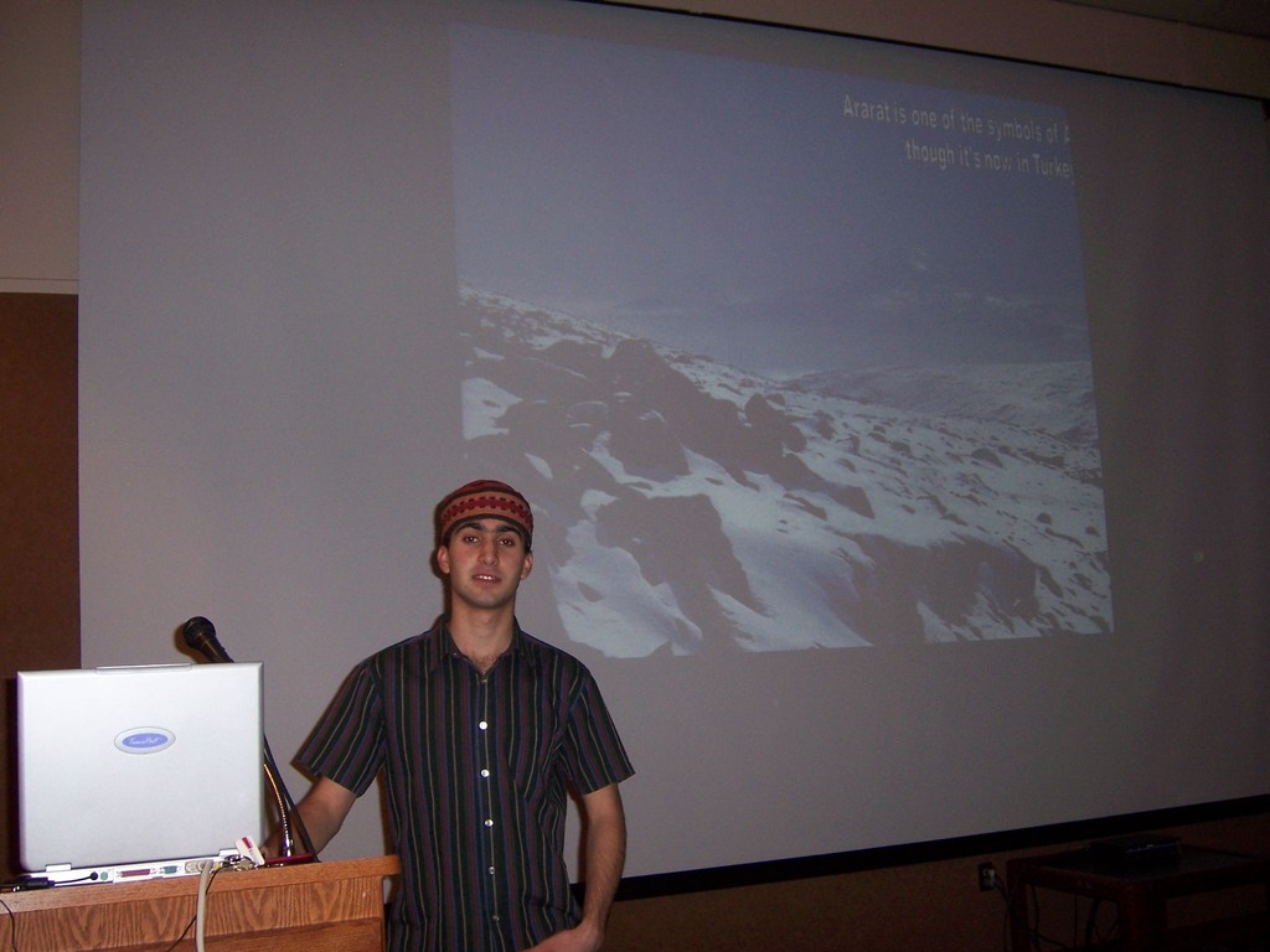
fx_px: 1321
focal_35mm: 36
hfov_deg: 51.4
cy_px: 476
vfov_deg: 39.7
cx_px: 635
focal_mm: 6.2
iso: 125
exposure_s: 1/60
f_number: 2.8
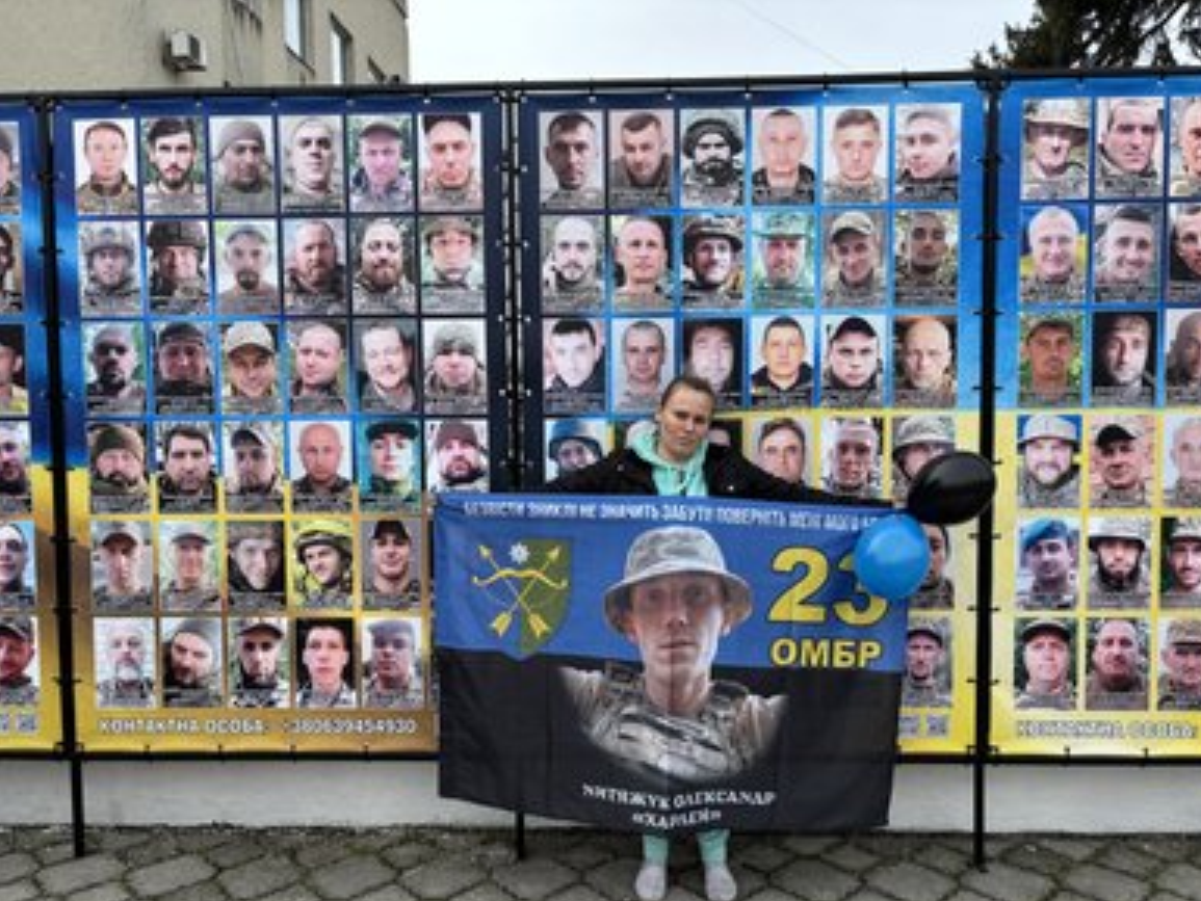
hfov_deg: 65.3
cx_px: 621
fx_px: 937
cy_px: 465
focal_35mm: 27
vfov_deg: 51.4
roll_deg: +1.7
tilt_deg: -0.5
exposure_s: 1/1418
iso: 50
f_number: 1.6
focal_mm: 5.96
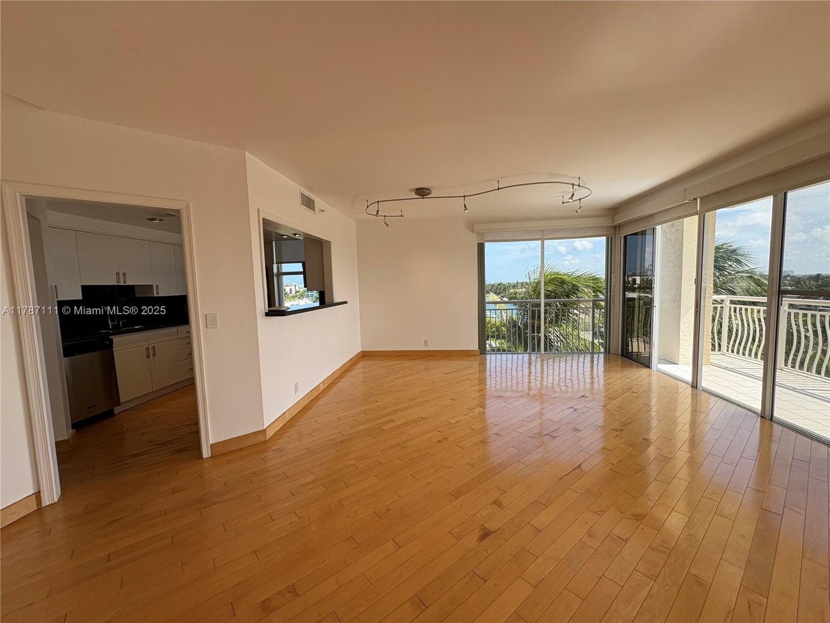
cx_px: 415
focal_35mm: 14
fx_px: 336
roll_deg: +1.7
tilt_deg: -4.2
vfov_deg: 85.7
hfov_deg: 102.1
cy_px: 312
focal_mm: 2.22
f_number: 2.2
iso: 40
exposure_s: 1/421
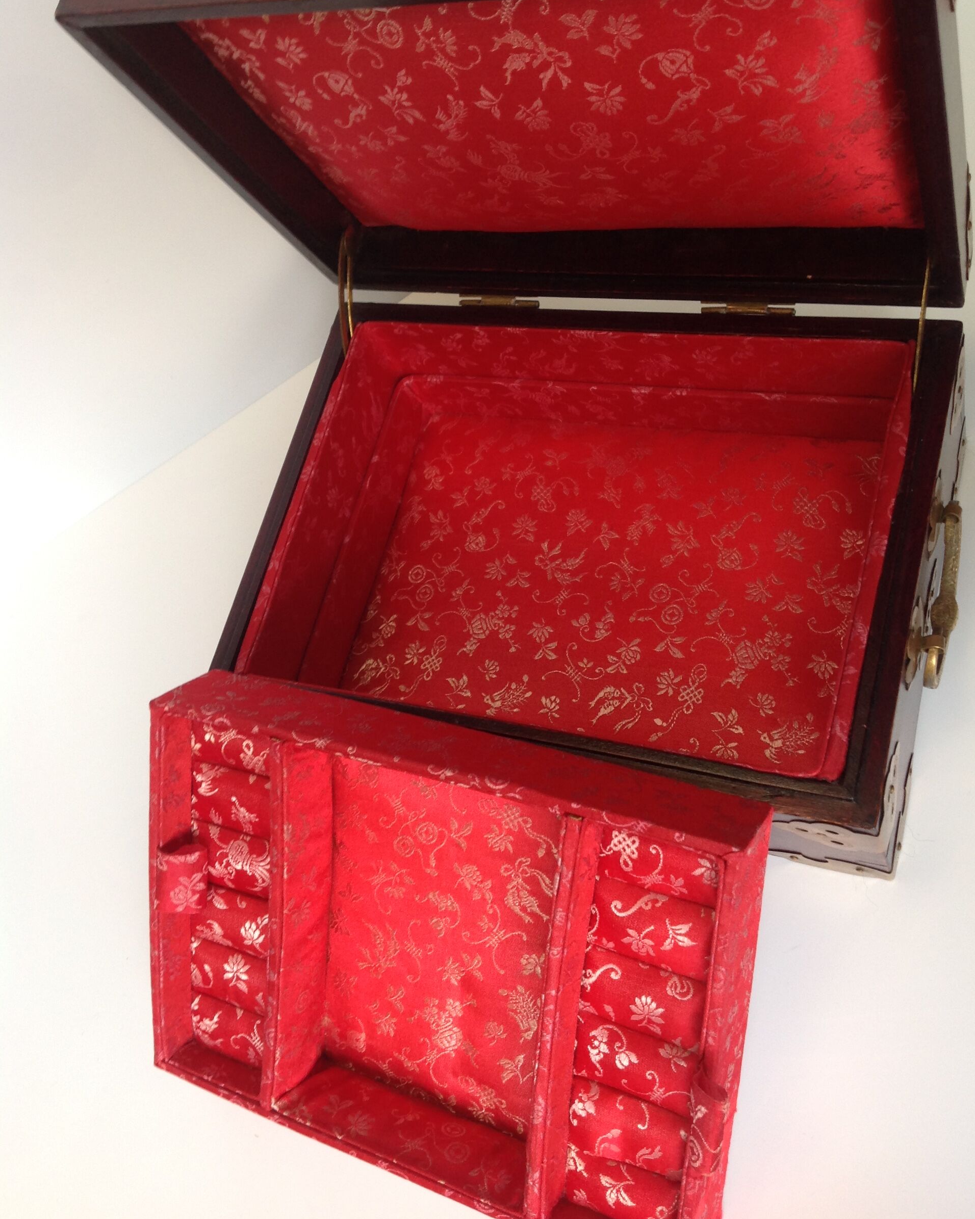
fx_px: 1335
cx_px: 485
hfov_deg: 40.1
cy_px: 567
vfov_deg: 49.0
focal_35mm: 37
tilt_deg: -57.5
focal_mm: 4.28
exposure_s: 1/24
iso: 50
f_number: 2.4
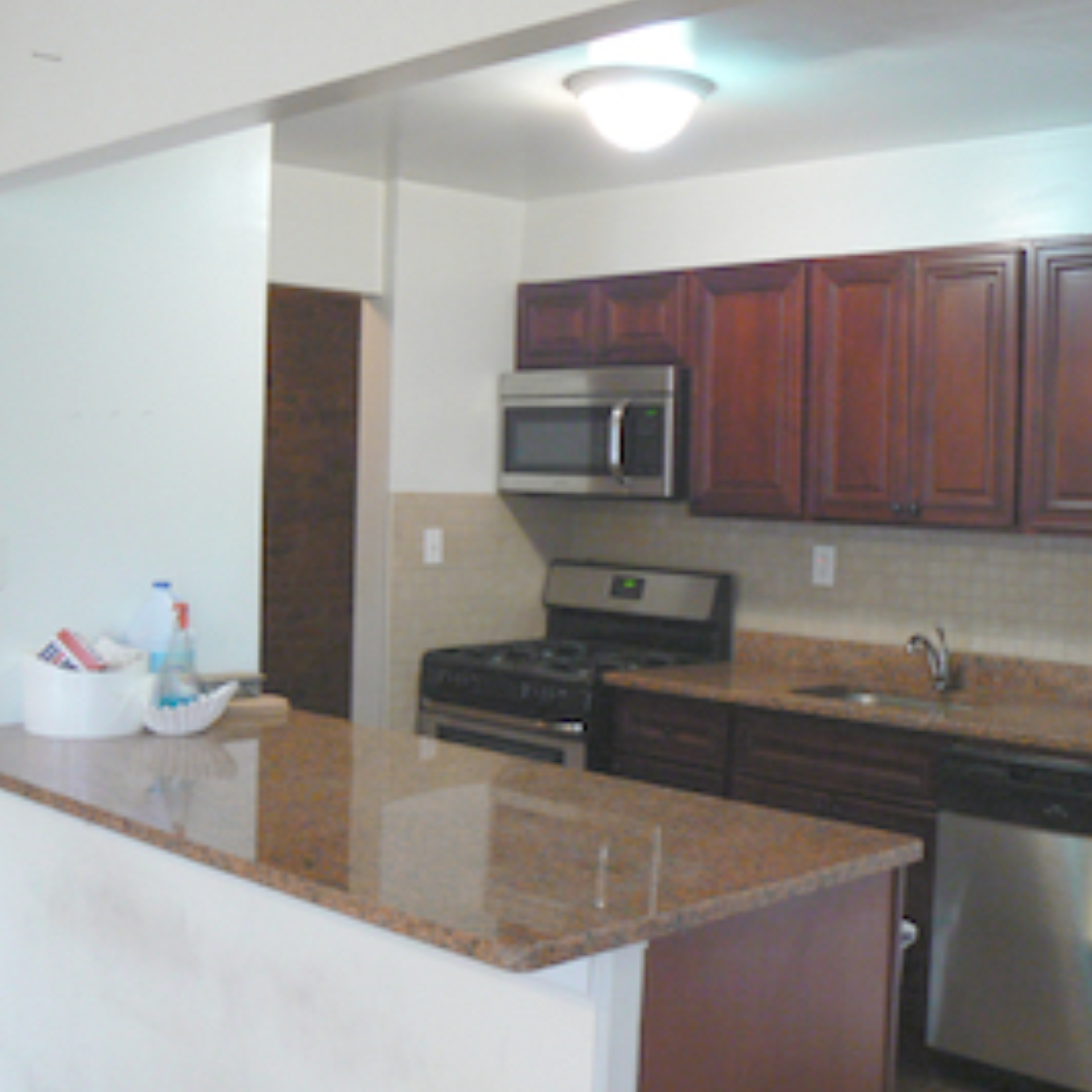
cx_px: 542
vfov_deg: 39.2
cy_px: 550
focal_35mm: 43
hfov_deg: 39.2
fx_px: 1535
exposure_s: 1/6
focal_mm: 6
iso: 200
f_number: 2.8
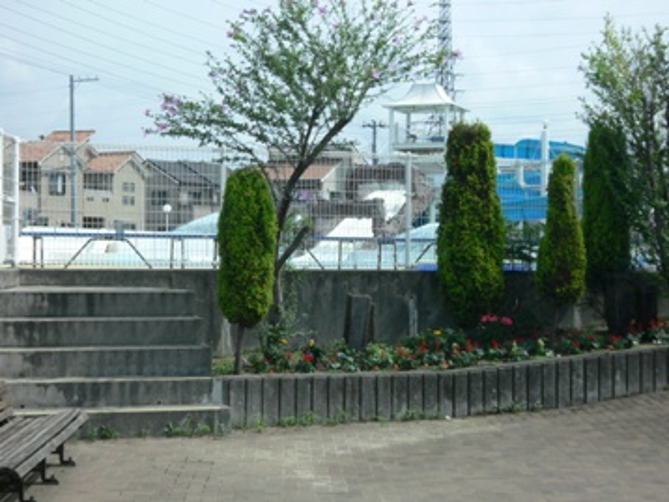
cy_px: 251
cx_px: 334
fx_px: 1431
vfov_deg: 19.9
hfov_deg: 26.3
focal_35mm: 74
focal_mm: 12.3
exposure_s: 1/160
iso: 80
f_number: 8.5
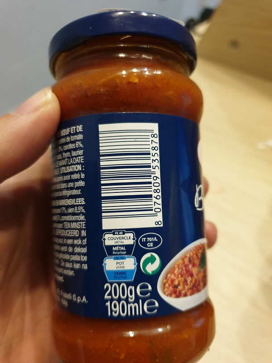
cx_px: 136
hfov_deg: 53.1
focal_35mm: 26
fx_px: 272
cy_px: 182
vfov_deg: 67.3
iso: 250
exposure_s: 1/20
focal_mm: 4.3
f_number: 1.5
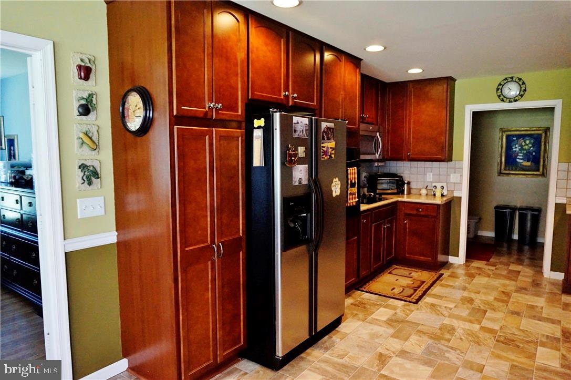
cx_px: 286
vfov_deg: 53.1
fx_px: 380
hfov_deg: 73.8
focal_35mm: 24
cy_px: 190
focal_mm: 16
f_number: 3.5
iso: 3200
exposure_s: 1/100
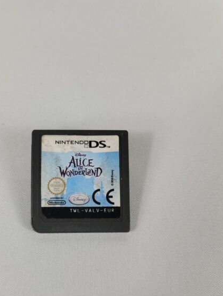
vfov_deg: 49.4
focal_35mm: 37
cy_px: 192
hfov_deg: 38.4
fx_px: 318
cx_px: 79
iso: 40
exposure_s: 1/183
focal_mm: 5.4
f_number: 1.8
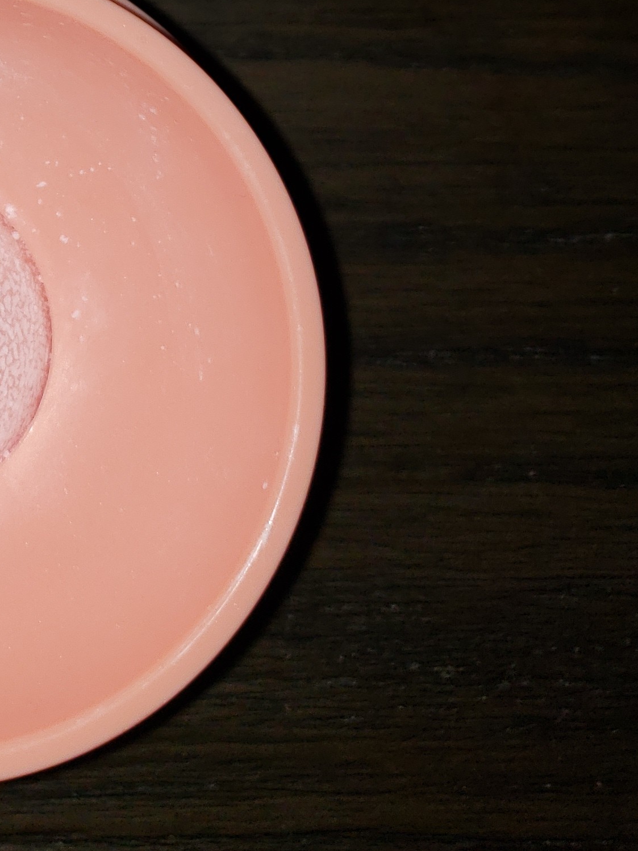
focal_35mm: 70
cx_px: -218
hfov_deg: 19.2
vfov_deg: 25.8
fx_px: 1721
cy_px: -78
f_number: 1.5
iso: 50
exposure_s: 1/539
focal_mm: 4.3
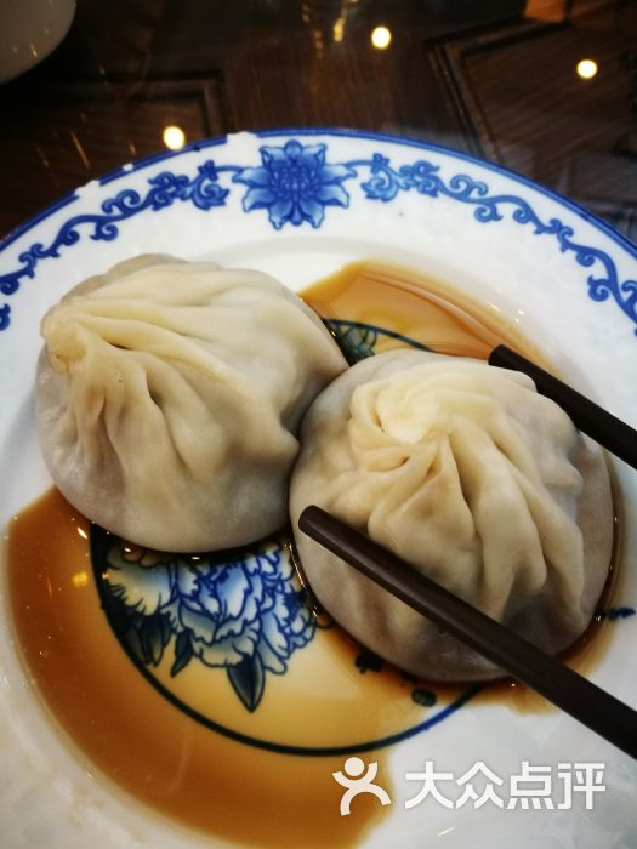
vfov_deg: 65.3
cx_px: 318
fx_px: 662
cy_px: 424
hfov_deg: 51.4
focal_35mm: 27
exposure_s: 1/33.3
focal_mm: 4.5
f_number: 2.2
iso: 250
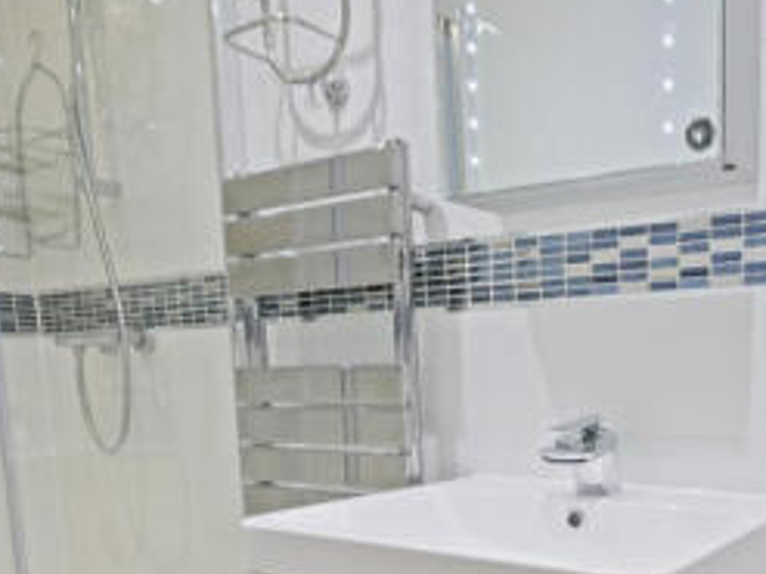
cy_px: 489
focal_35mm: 33
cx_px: 661
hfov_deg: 50.4
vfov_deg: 40.5
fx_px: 730
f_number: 4
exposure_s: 1/60
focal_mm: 7
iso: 400
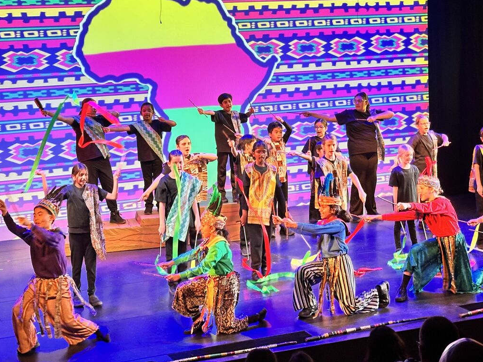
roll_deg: +2.1
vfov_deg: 20.3
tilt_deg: -5.5
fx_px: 1005
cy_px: 101
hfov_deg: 27.0
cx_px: 266
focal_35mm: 72
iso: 160
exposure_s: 1/60
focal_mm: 6.86
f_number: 1.78
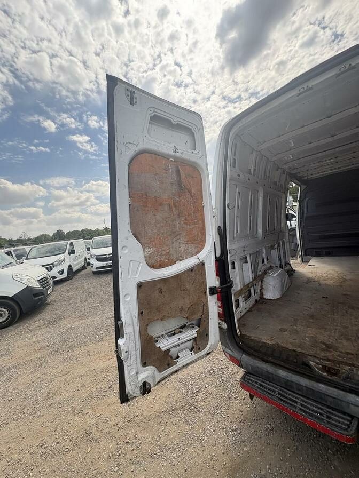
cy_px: 239
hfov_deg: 85.7
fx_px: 194
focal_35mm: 14
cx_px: 180
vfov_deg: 102.1
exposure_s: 1/548
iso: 50
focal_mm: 2.22
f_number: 2.2
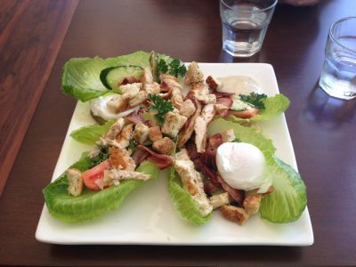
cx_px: 178
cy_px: 134
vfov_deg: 42.9
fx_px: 339
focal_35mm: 33
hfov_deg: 55.4
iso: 64
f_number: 2.4
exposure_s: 1/120
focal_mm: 4.13
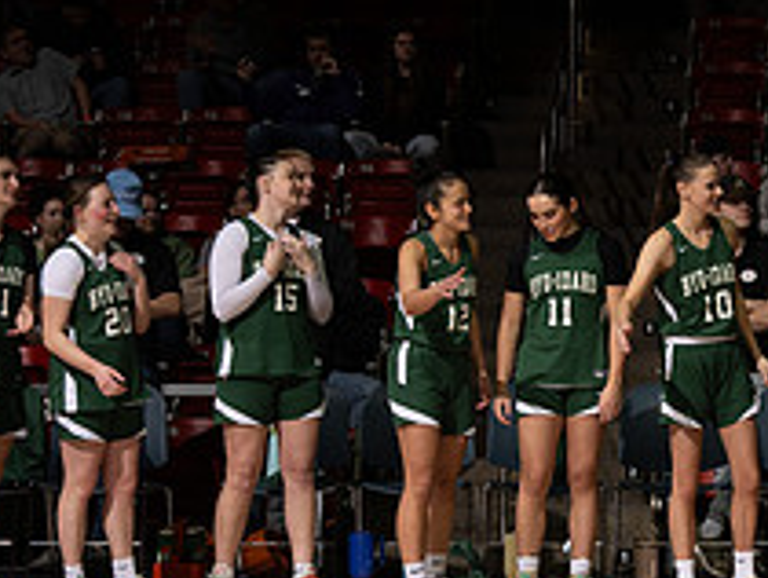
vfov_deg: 10.1
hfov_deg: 13.2
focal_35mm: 147
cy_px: 260
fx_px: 3265
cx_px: 787
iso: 100
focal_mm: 39
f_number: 5
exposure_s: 1/125
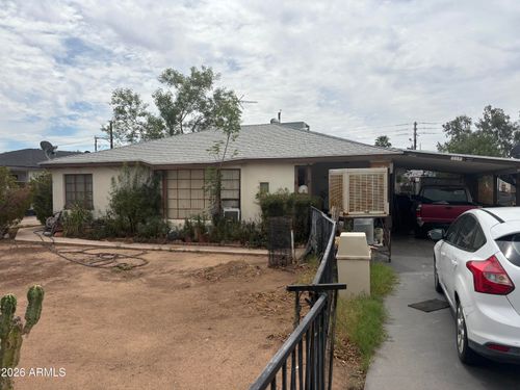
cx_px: 260
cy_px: 195
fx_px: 391
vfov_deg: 53.1
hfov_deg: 67.3
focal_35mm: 26
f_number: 1.6
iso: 50
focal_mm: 5.96
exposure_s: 1/6329
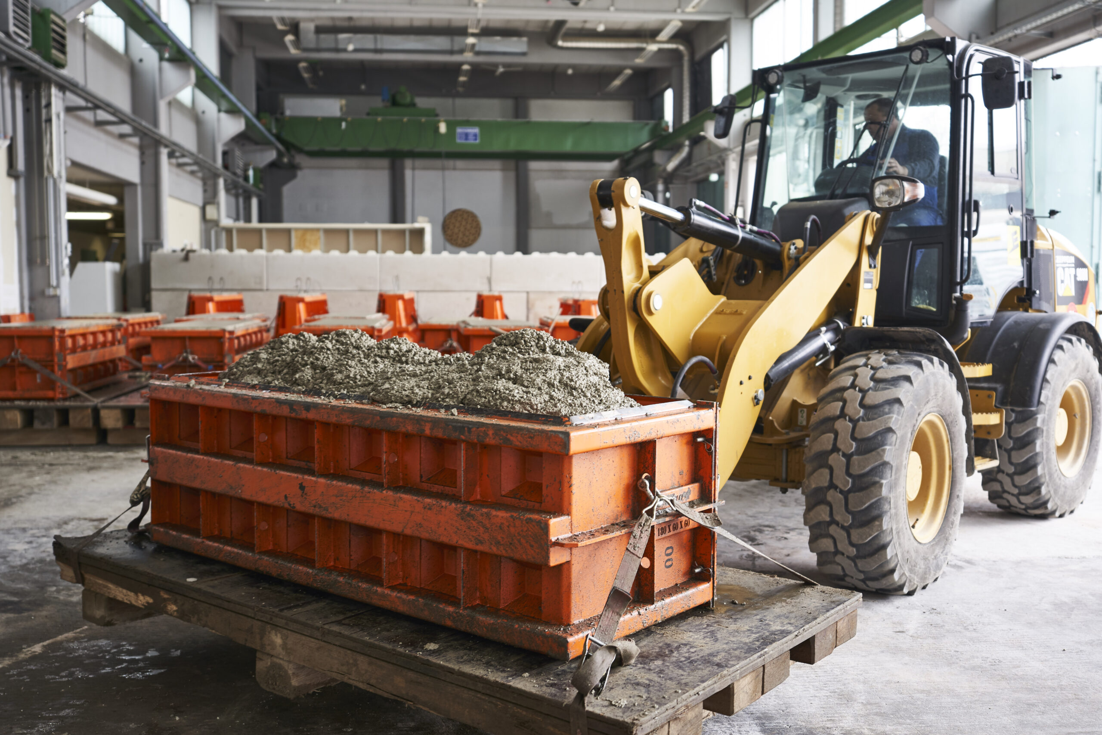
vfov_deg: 37.9
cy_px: 368
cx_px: 551
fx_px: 1071
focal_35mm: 35
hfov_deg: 54.4
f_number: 2.8
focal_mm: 35
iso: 100
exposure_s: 1/100
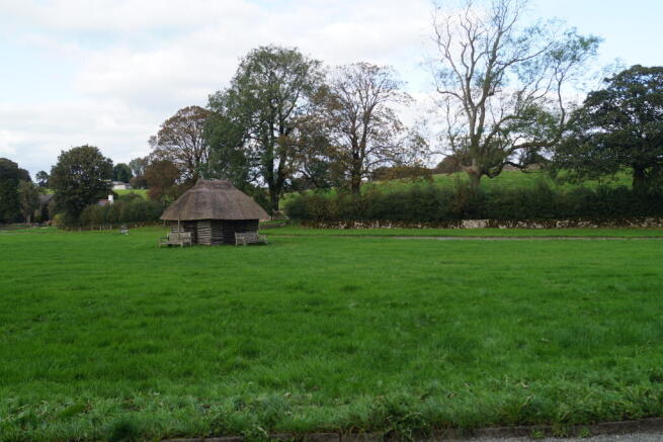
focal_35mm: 39
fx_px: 718
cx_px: 332
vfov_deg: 34.2
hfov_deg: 49.5
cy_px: 221
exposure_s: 1/100
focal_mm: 26
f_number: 7.1
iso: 100
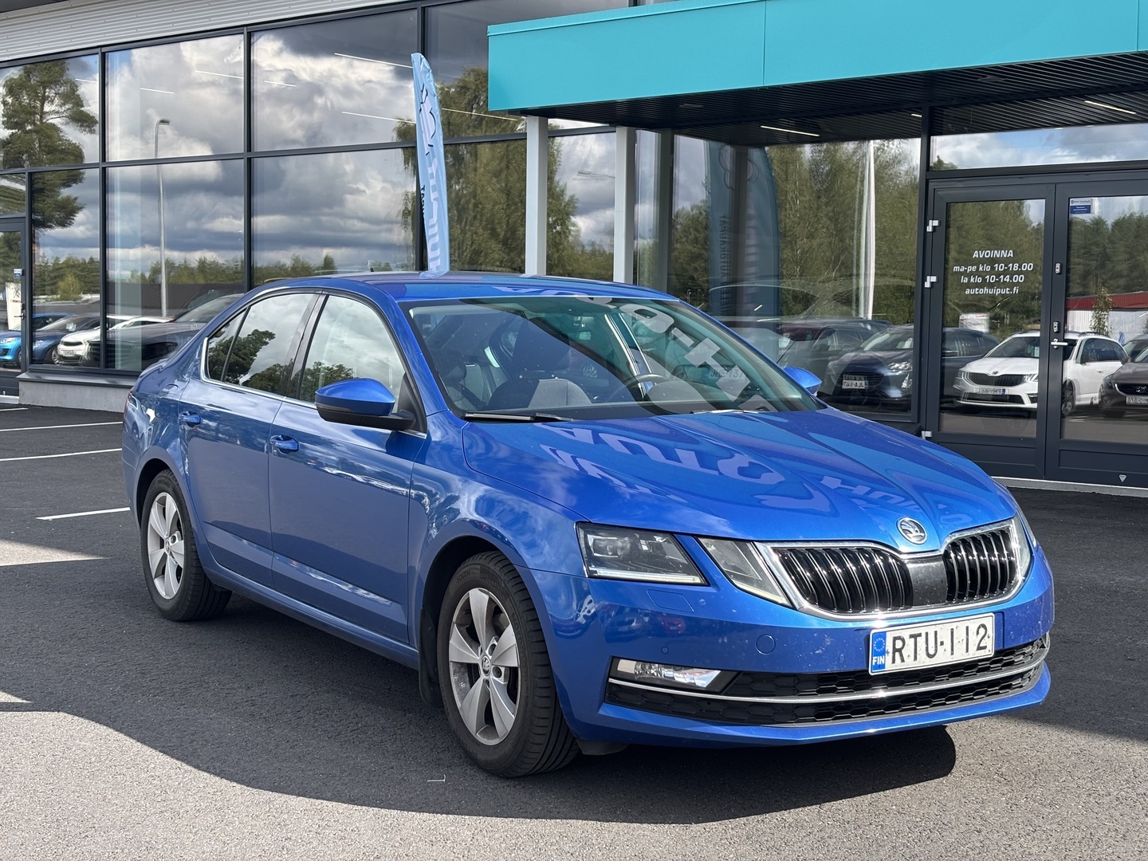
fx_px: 1725
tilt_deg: -3.6
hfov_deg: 36.8
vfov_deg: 28.0
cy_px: 430
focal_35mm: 52
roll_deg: -1.3
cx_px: 574
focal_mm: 5.96
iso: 32
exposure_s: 1/799
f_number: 1.6
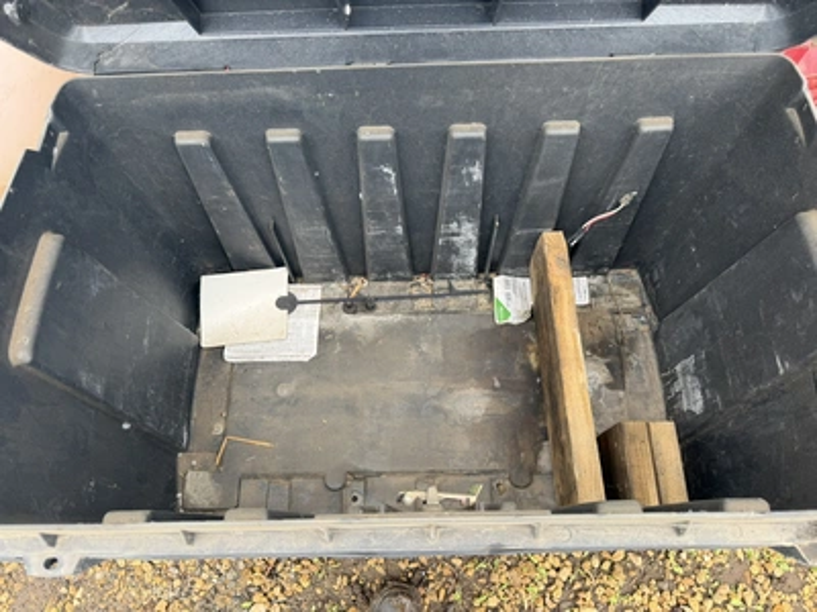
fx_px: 566
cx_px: 408
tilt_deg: -69.4
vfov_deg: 56.8
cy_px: 306
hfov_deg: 71.6
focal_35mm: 24
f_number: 1.78
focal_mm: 6.76
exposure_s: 1/184
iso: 80
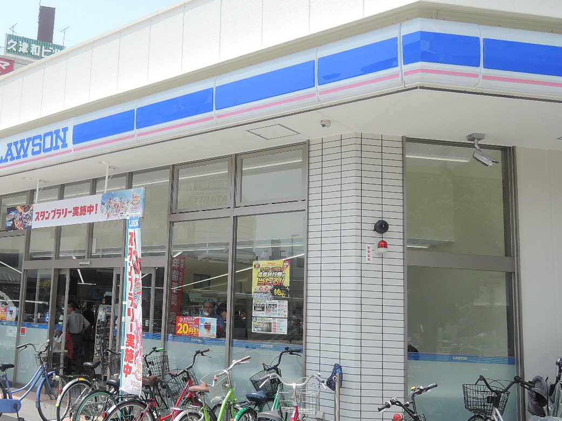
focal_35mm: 37
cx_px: 164
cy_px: 214
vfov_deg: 38.6
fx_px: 601
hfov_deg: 48.8
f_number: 2.8
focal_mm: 5.1
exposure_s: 1/640
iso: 80
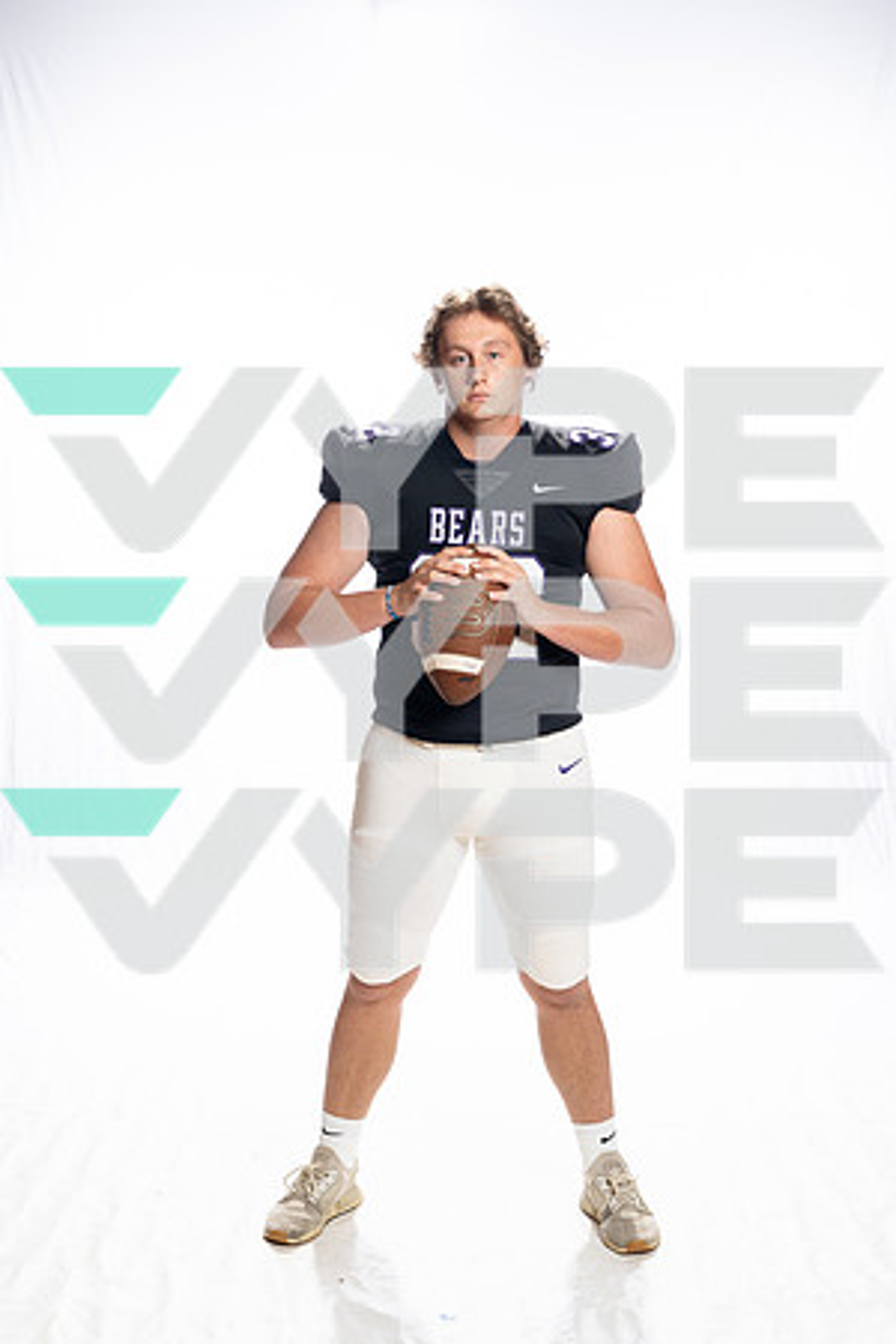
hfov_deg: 27.0
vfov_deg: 39.6
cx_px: 448
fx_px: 1867
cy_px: 672
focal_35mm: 50
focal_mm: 50
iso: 800
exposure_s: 1/250
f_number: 8
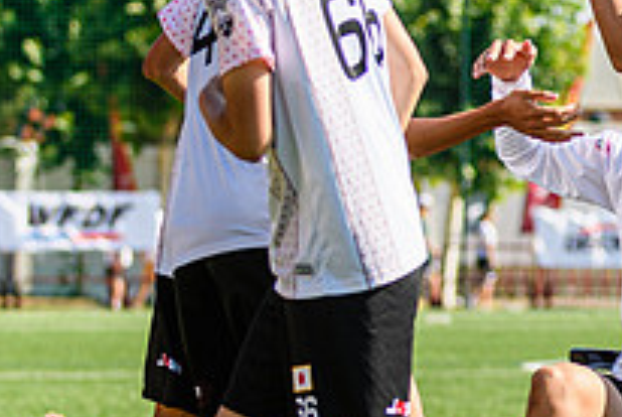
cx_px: 748
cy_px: 298
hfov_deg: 4.9
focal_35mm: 421
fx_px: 7284
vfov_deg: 3.3
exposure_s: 1/1600
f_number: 3.2
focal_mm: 86
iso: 110
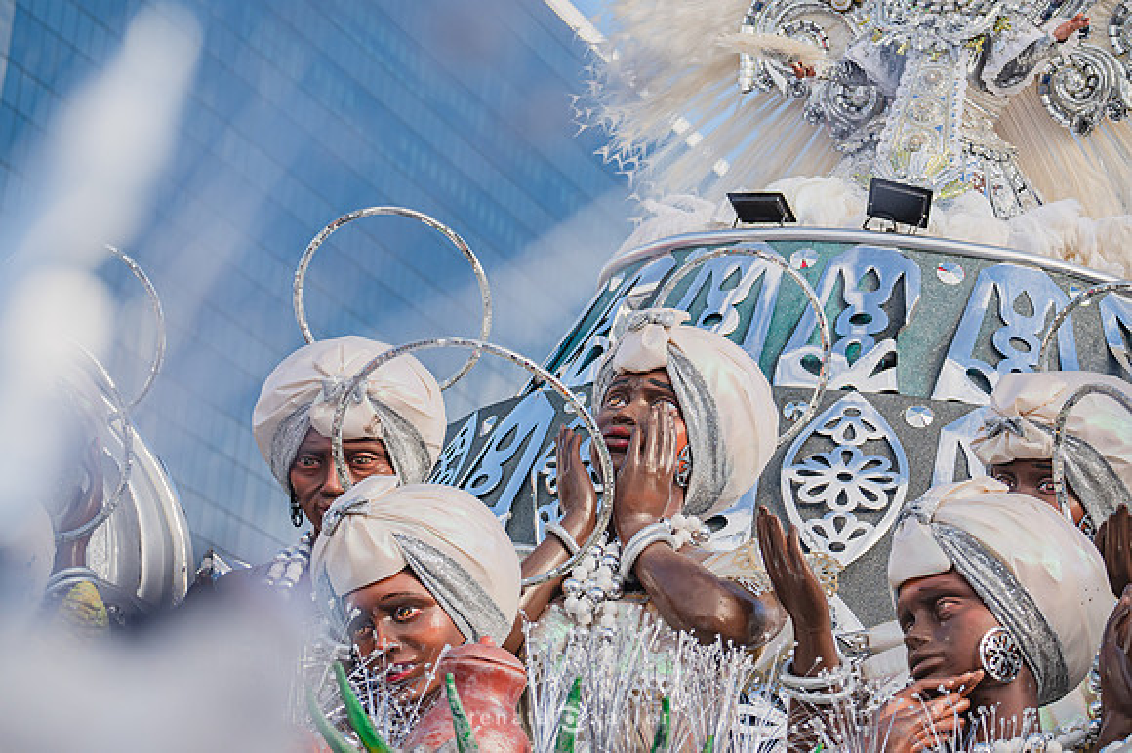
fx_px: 4280
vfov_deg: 10.1
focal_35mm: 136
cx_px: 490
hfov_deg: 15.1
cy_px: 326
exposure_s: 1/1600
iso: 400
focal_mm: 120
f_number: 5.6
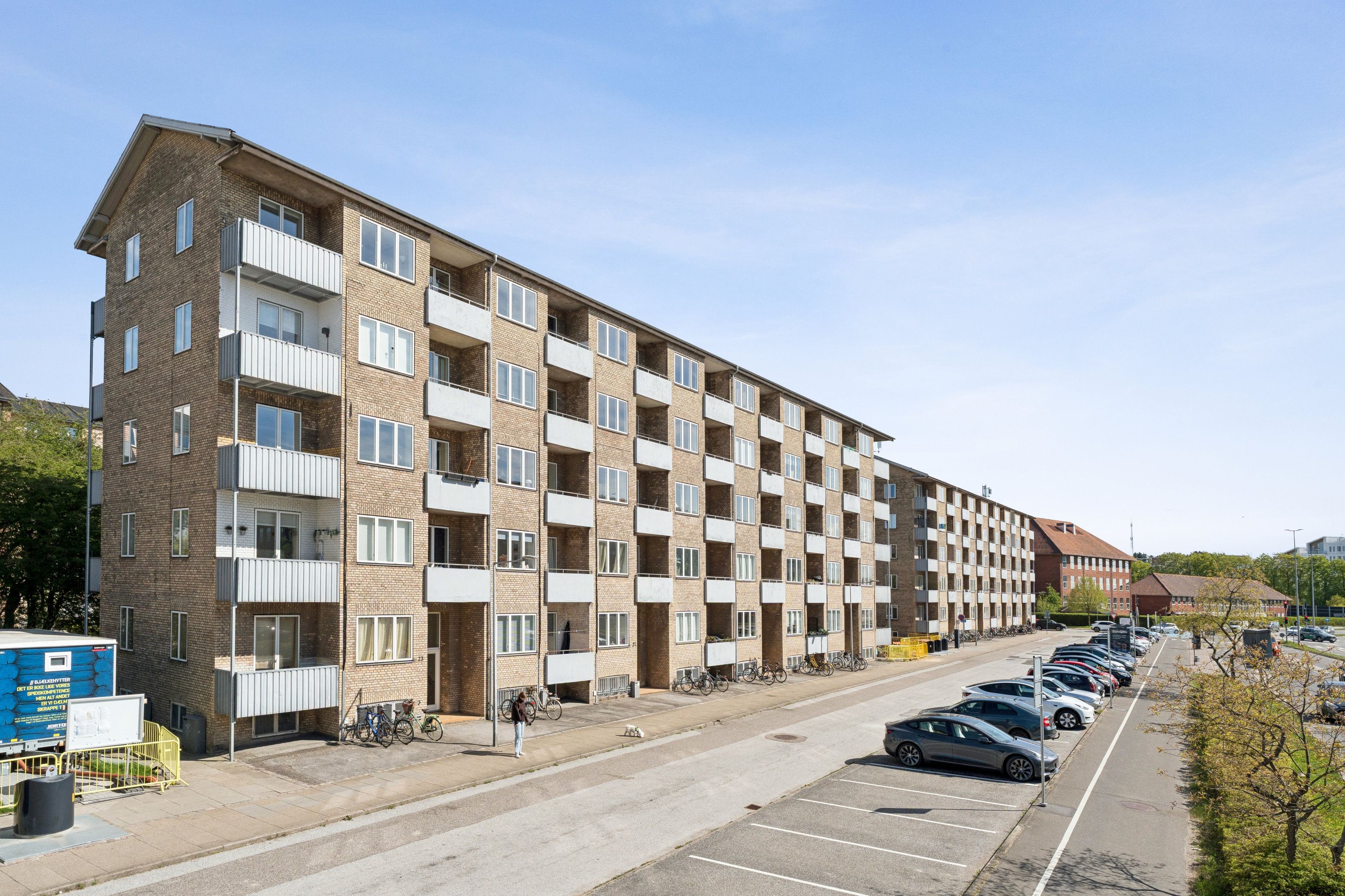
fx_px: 747
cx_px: 672
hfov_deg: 84.0
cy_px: 448
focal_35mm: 20
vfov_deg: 61.9
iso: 400
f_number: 10
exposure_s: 1/800
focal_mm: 20
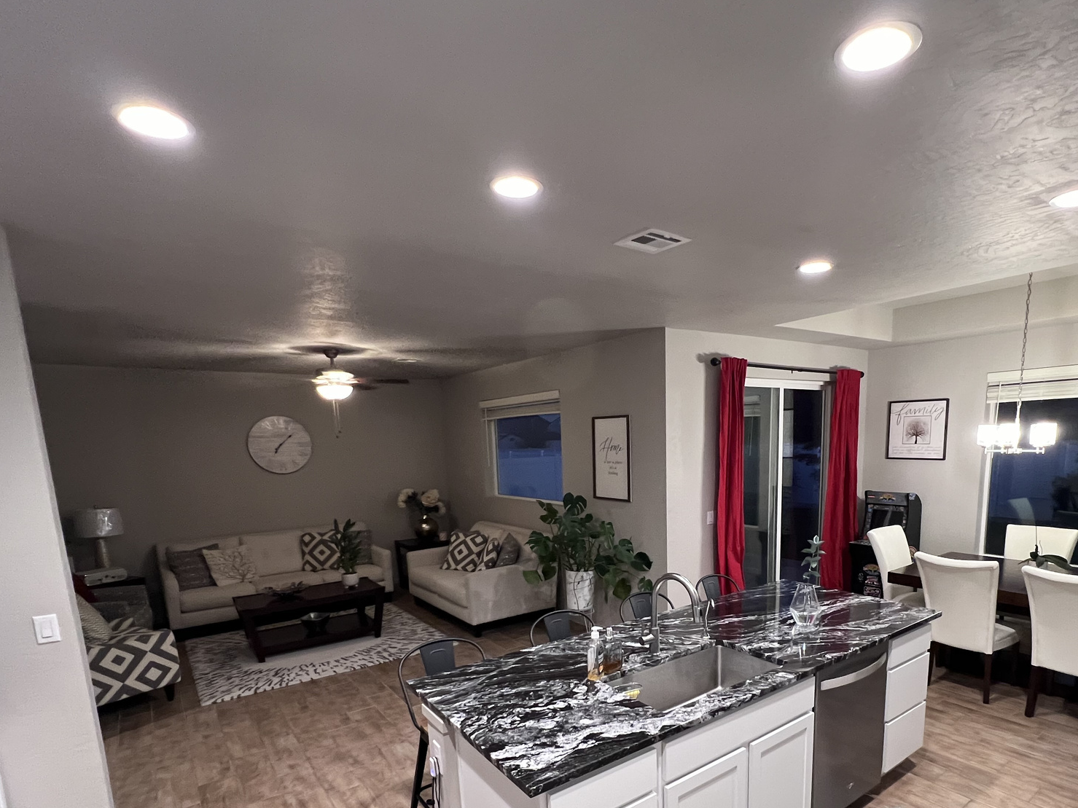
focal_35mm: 18
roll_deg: +1.3
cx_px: 616
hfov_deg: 87.2
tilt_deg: -9.9
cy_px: 545
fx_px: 561
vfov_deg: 69.4
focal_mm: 1.57
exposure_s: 1/60
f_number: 1.8
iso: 400
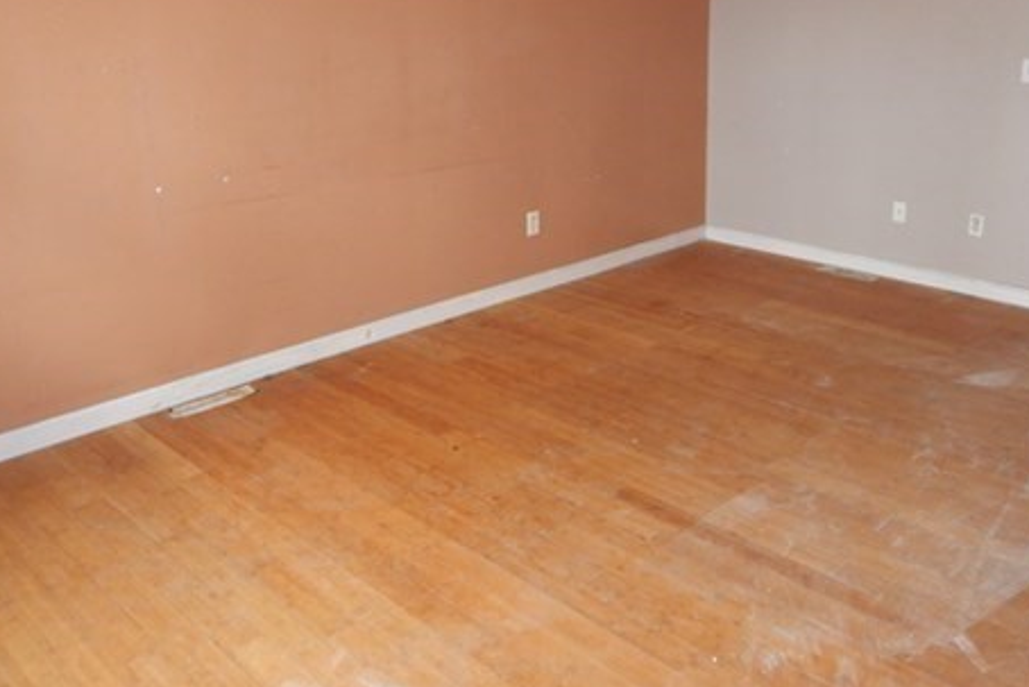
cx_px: 580
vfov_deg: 39.1
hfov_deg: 57.0
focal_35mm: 33
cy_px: 186
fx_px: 943
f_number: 2.8
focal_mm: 4.3
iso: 250
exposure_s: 1/30
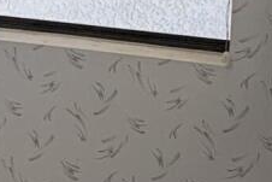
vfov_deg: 5.8
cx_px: -363
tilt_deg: -11.6
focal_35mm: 239
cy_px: 71
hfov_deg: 8.0
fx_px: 1807
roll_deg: +0.3
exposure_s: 1/120
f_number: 1.8
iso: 64
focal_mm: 4.25
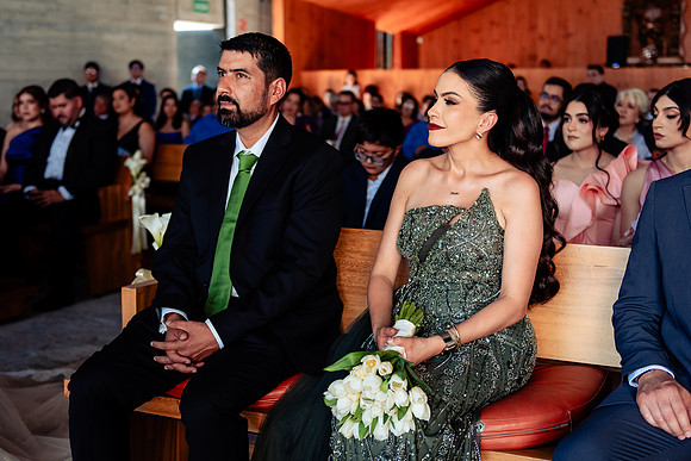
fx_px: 1004
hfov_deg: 38.0
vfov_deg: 25.9
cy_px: 230
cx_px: 346
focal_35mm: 52
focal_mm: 52
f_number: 3.2
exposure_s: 1/400
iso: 500
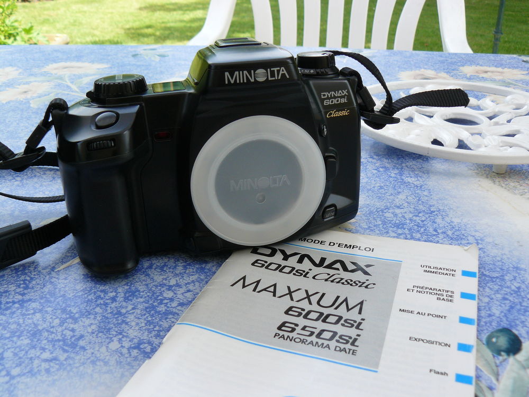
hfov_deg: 51.4
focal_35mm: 36
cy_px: 198
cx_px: 264
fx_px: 550
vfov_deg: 39.7
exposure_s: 1/200
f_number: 4
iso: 100
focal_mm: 6
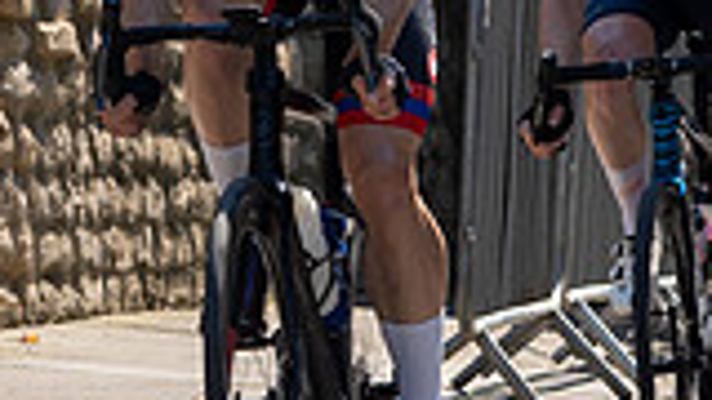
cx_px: 107
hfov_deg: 4.0
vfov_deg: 2.3
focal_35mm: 538
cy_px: -269
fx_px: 10157
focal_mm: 75
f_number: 5
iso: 160
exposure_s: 1/800
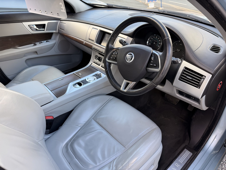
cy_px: 85
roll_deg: +0.3
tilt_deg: -27.8
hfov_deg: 71.6
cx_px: 113
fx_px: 157
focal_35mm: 24
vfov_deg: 56.8
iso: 64
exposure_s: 1/133
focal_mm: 6.76
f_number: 1.78
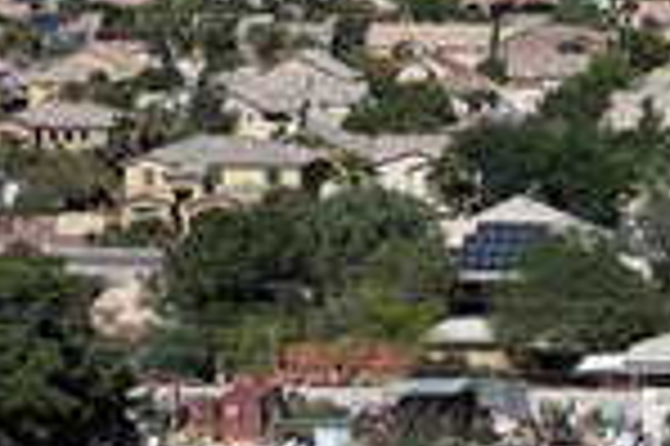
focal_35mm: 193
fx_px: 3588
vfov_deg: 6.9
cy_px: 786
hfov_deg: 10.5
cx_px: 850
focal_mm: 14.45
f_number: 2.8
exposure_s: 1/2500
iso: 100
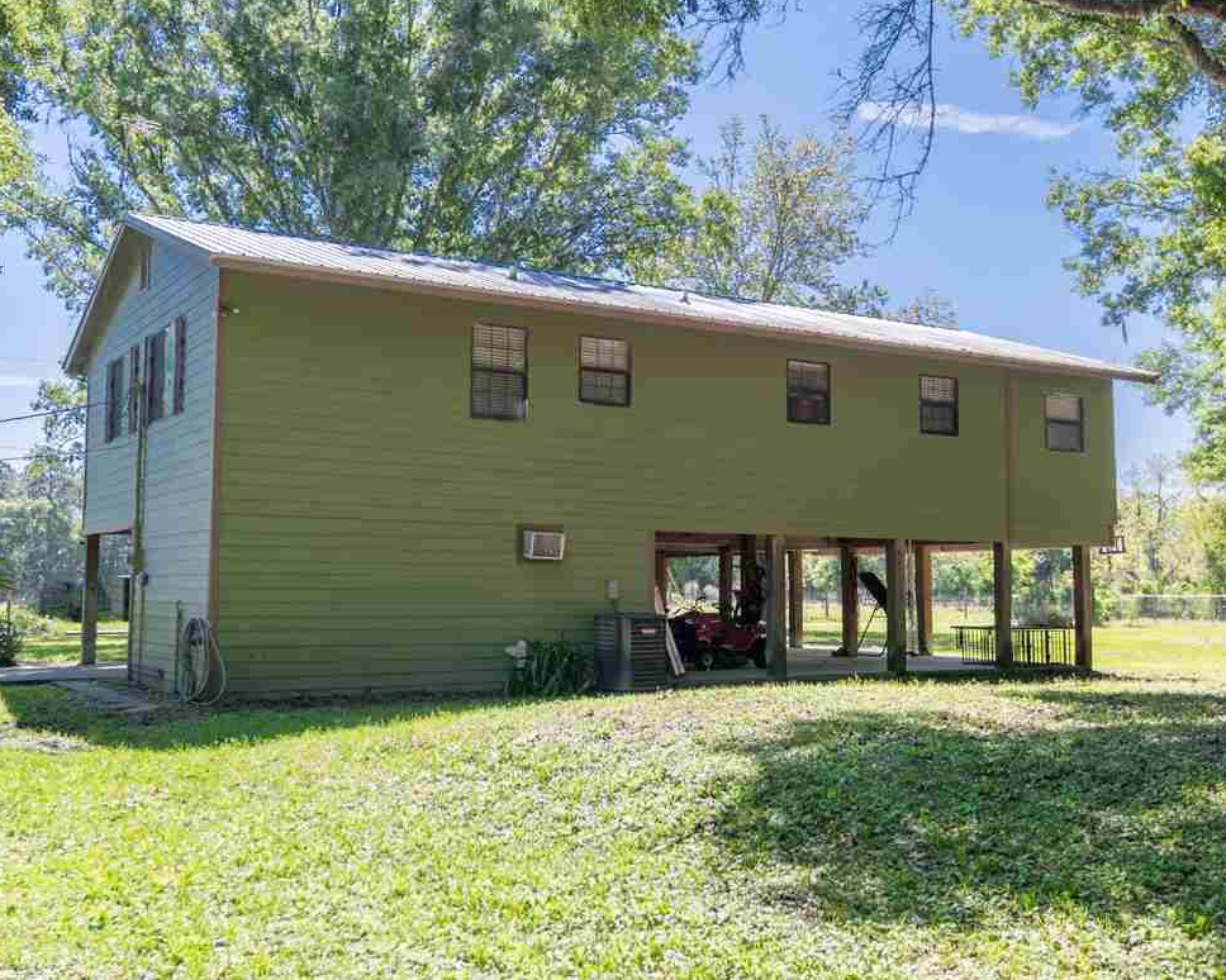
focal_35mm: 36
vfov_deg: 41.1
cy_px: 493
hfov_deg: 50.1
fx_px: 1306
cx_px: 513
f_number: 4
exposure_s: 1/4000
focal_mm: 29
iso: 400
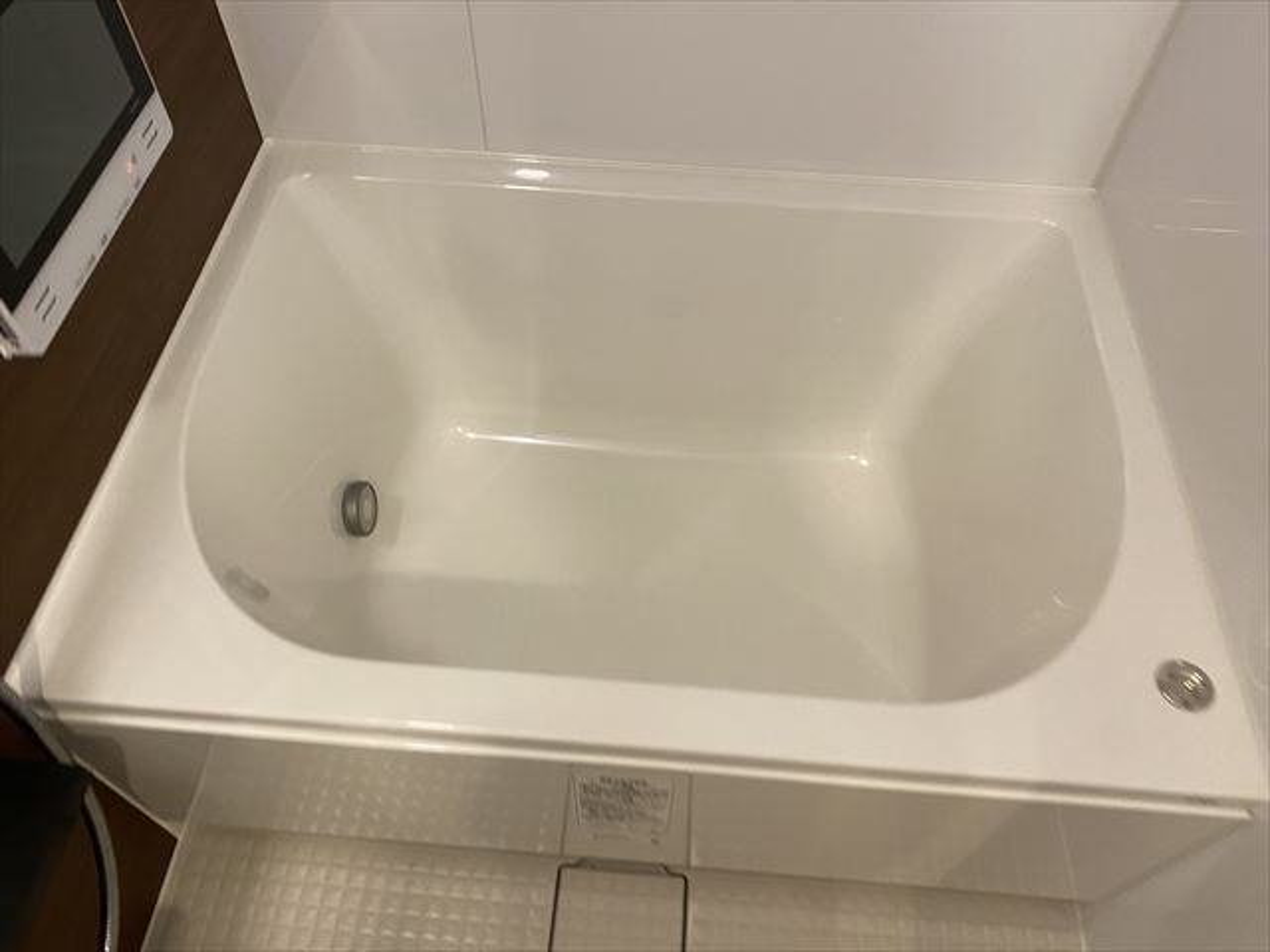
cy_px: 476
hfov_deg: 67.3
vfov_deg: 53.1
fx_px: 954
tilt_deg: -60.9
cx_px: 635
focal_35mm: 26
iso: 125
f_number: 1.8
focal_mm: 4.25
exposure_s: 1/50
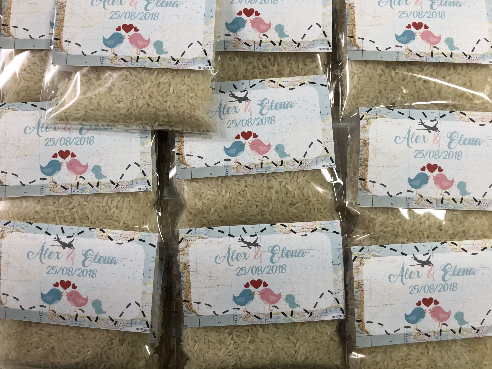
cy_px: 184
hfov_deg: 63.4
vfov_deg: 49.7
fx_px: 398
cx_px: 246
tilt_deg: -86.9
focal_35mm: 28
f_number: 1.8
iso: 50
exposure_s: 1/17
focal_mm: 4
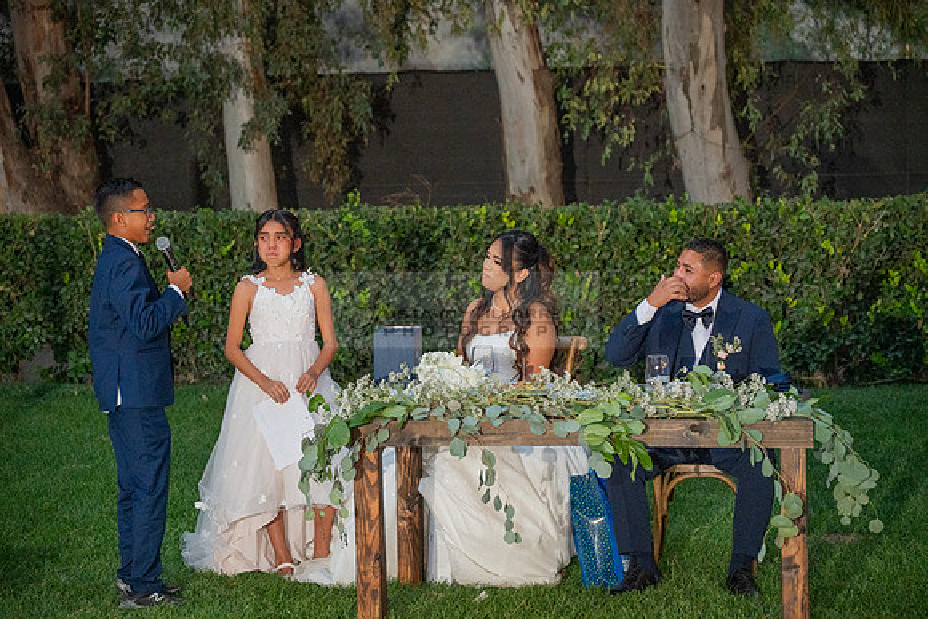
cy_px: 310
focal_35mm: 83
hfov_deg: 24.5
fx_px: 2140
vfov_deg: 16.5
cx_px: 464
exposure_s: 1/200
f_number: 4
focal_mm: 83
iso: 2500
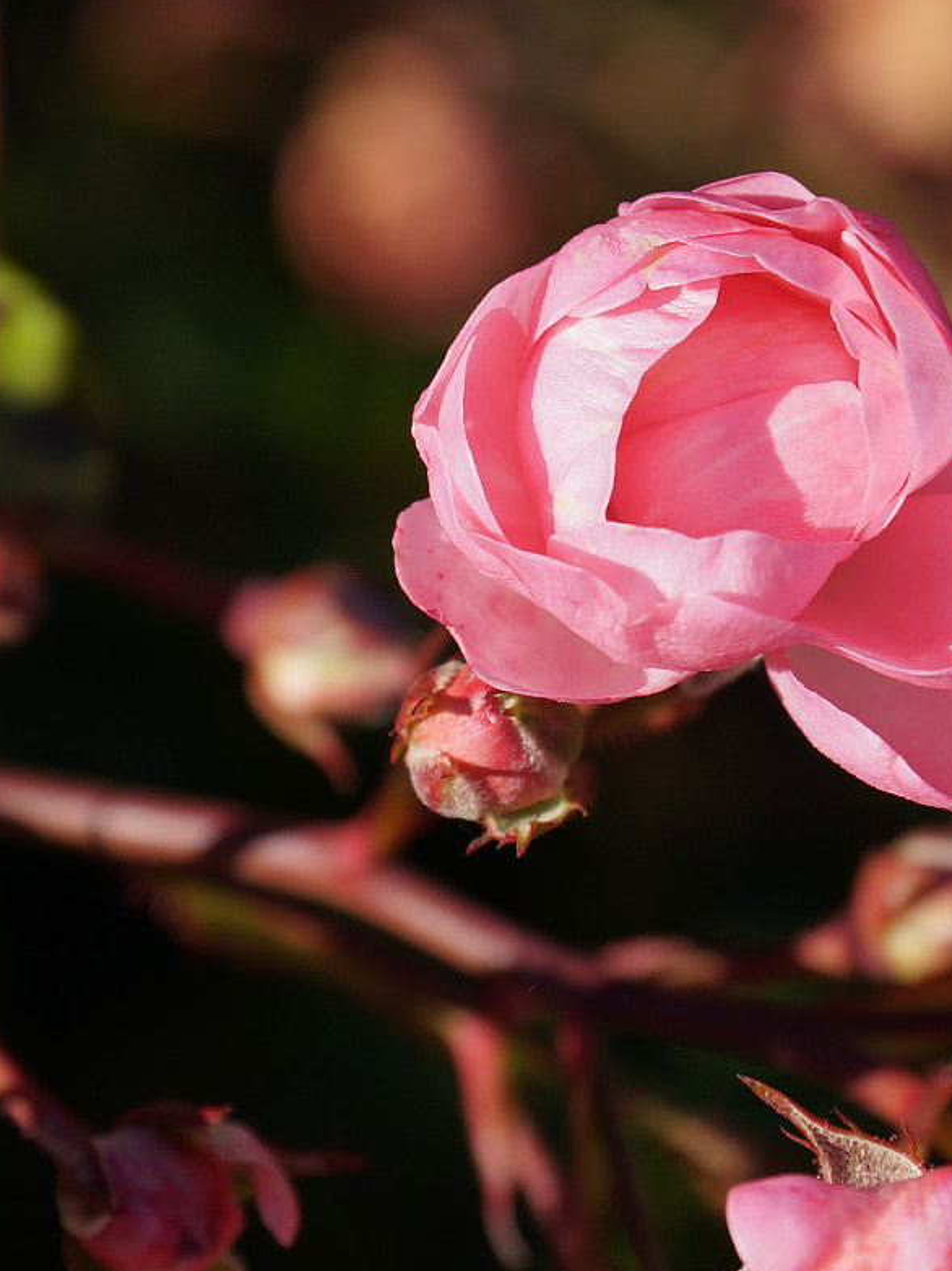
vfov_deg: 5.0
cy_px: 456
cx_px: 531
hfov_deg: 3.7
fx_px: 14602
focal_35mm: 398
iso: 100
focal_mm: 135
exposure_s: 1/400
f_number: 6.3
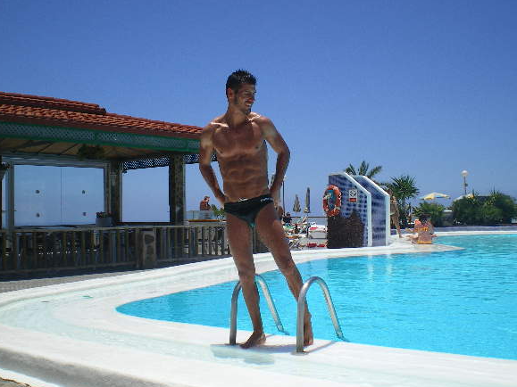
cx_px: 274
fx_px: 627
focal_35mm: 42
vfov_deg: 34.3
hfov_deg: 44.8
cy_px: 204
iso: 64
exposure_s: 1/800
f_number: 4.6
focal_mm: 6.3
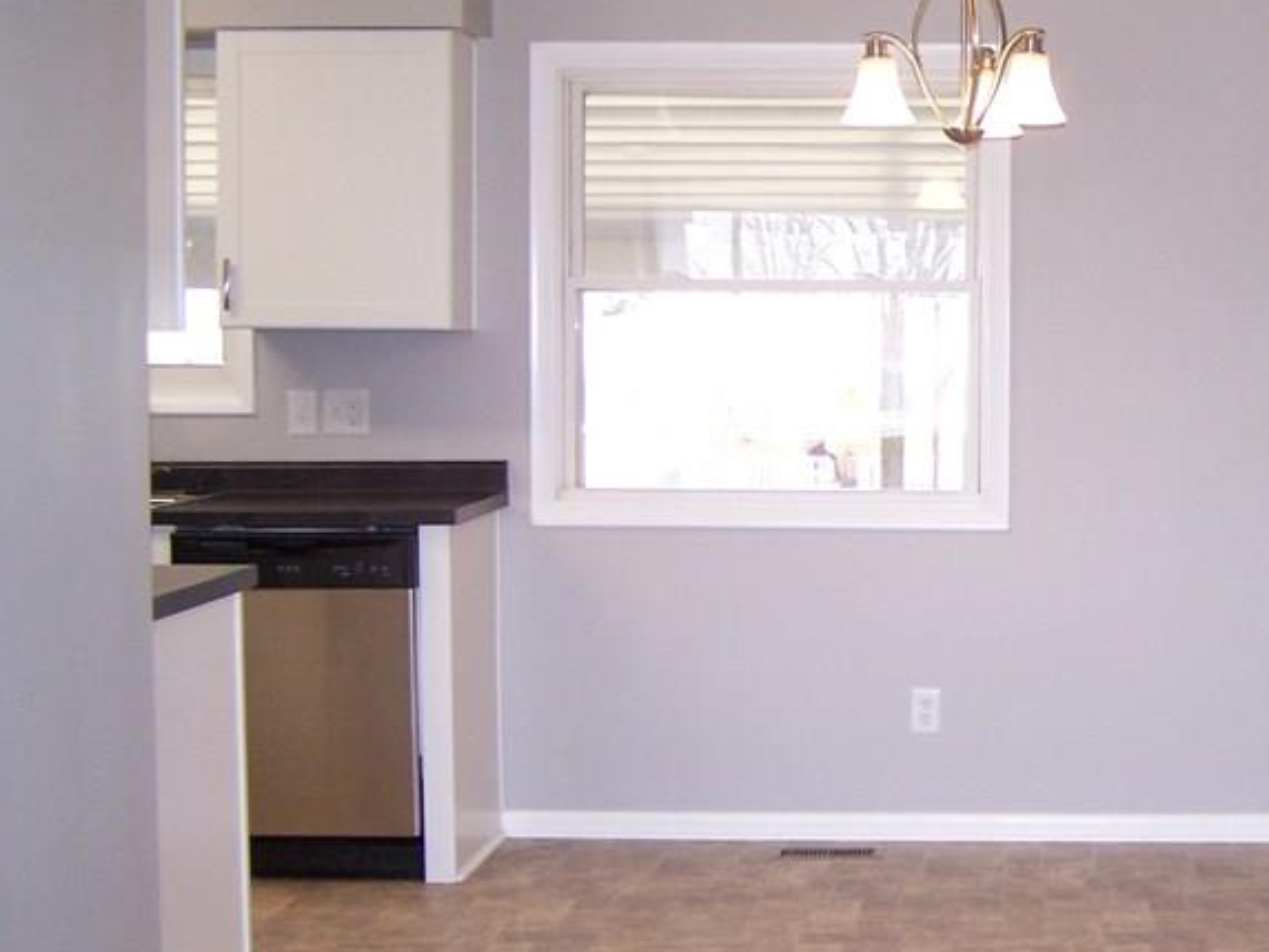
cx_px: 1083
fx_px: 2493
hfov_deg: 27.8
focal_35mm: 68
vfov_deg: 21.6
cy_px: 548
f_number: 2.8
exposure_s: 1/60
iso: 140
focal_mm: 6.3
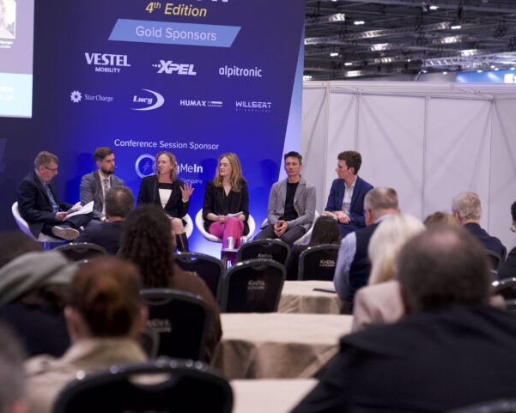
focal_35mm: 126
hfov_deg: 15.3
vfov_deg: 12.2
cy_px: 219
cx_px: 198
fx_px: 1925
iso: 3200
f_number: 3.2
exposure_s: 1/200
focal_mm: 70
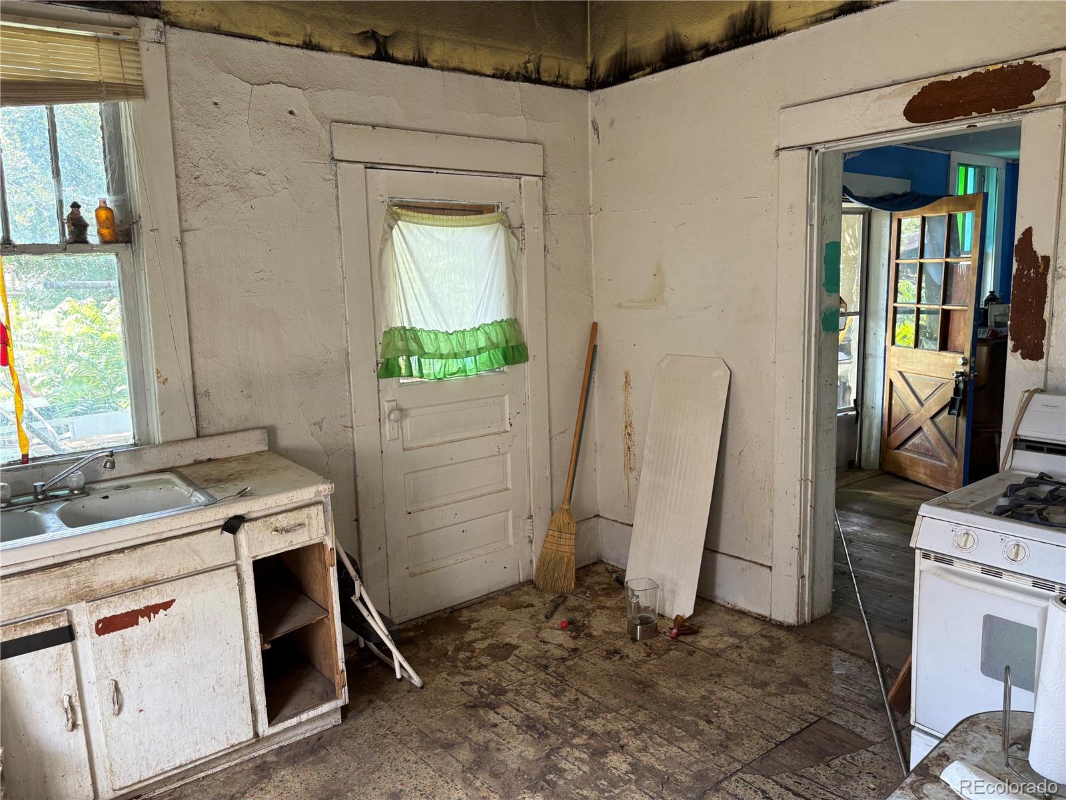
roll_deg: +2.9
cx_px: 533
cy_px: 400
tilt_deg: -9.5
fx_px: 801
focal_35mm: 26
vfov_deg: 53.1
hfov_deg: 67.3
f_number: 1.6
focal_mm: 5.96
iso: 125
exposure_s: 1/80
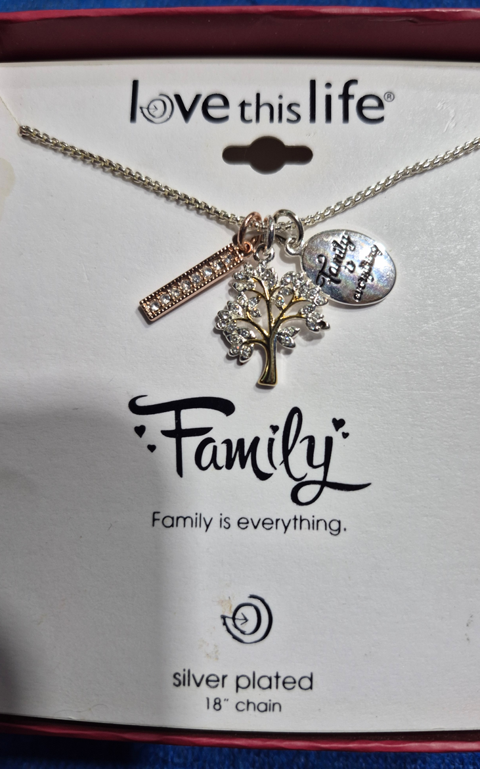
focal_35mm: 25
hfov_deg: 49.1
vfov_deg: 72.5
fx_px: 523
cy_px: 379
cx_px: 271
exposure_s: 1/120
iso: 64
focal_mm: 5.4
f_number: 1.8
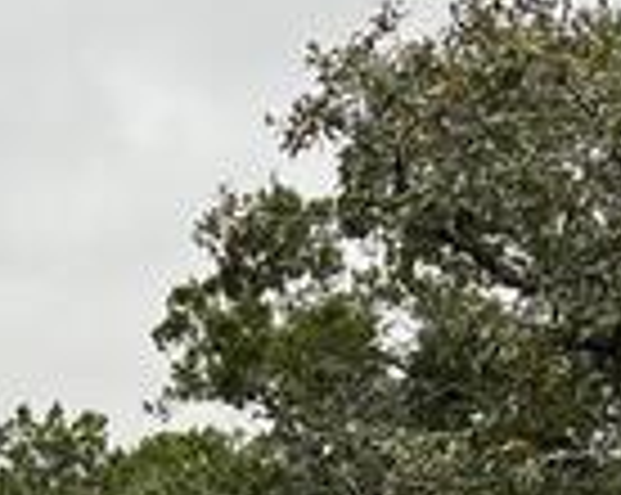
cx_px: -112
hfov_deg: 15.7
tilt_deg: +0.6
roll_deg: +0.6
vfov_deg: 12.8
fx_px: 2166
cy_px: 554
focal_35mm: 118
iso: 50
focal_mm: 5.7
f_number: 1.5
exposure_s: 1/924
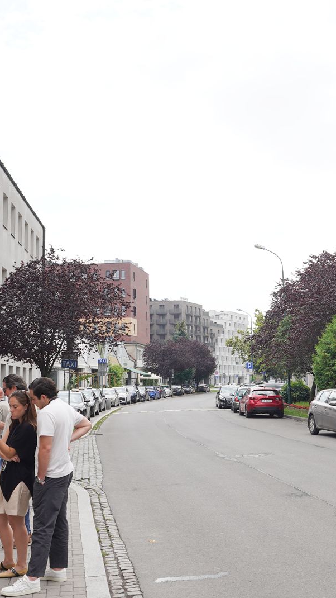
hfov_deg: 24.9
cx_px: 280
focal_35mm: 47
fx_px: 744
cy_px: 336
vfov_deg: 43.6
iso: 100
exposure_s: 1/100
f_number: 9
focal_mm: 24
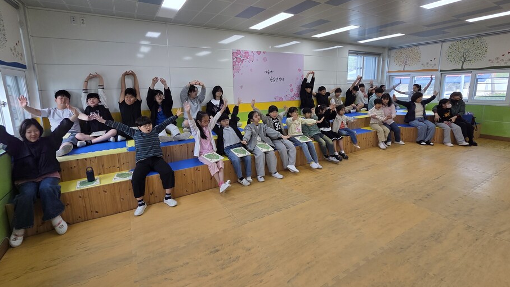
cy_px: 124
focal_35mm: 15
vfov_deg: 70.2
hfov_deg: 103.0
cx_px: 251
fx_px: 203
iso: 50
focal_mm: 2.2
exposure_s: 1/120
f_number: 2.2
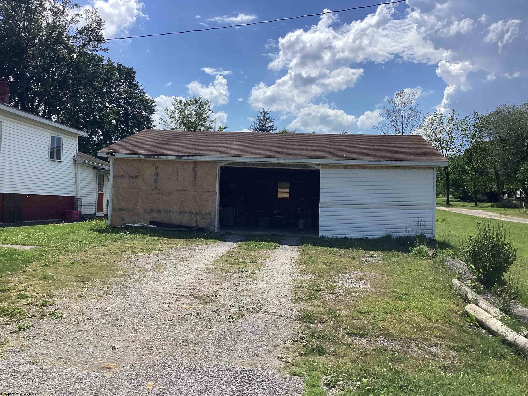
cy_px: 198
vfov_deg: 45.4
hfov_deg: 58.4
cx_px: 264
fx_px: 473
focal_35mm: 31
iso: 25
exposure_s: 1/2398
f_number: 2.4
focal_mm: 3.3
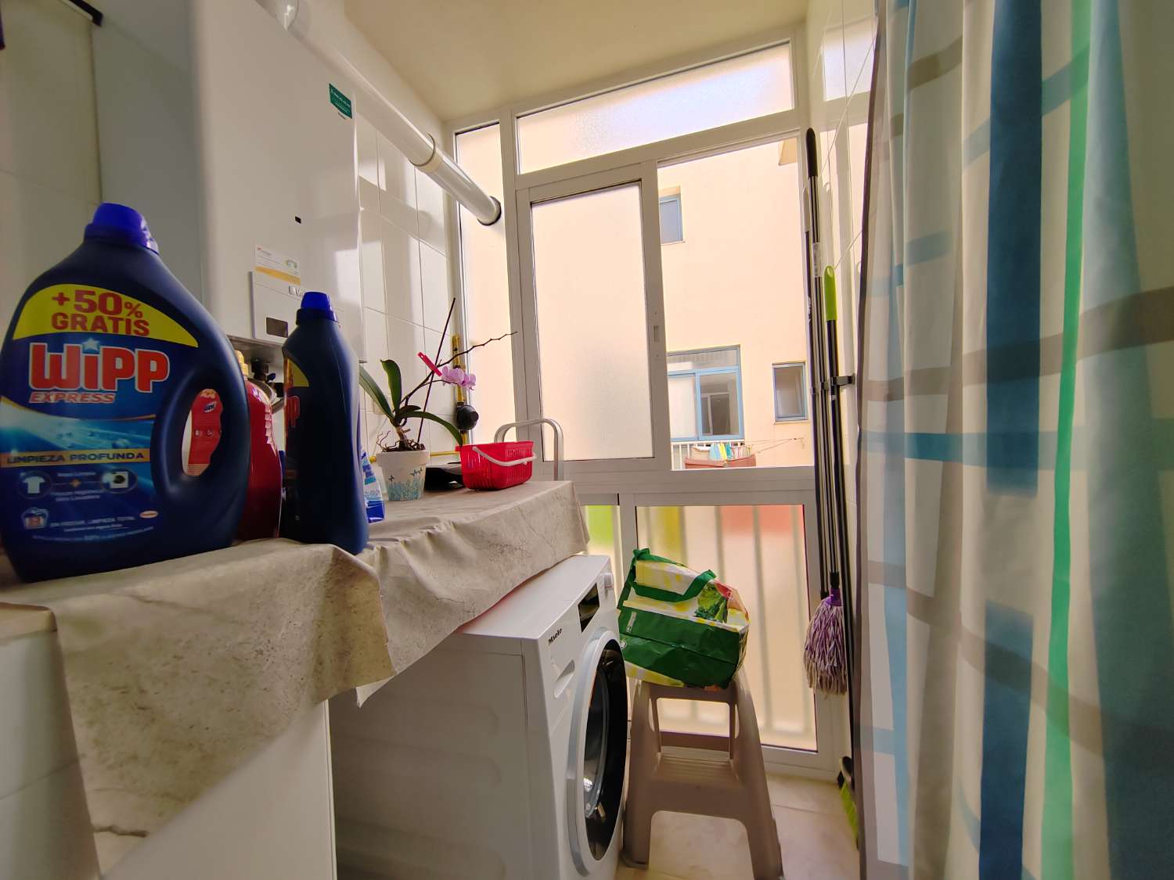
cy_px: 440
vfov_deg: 89.9
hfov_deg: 106.2
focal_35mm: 13
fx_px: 441
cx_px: 587
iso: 100
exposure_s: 1/160
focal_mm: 2.16
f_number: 2.2
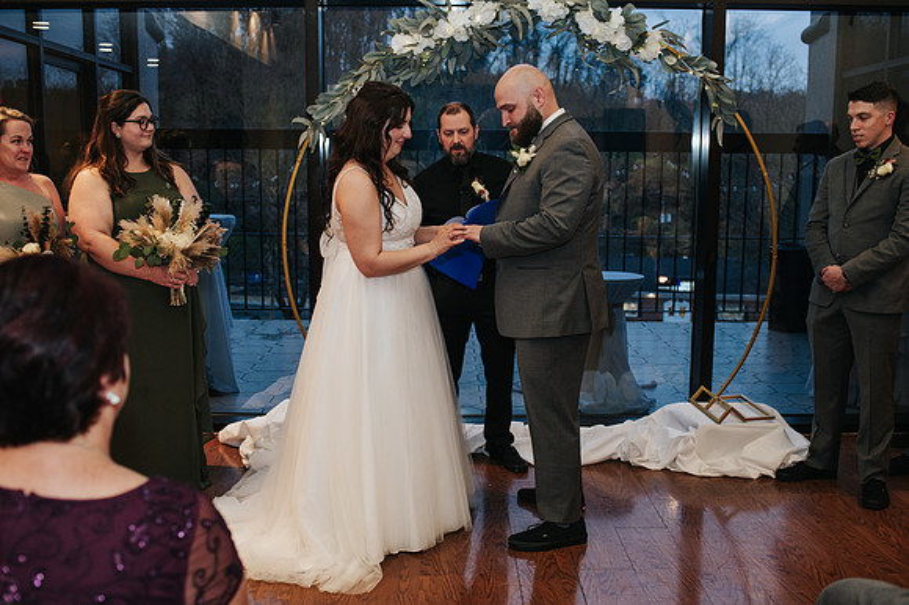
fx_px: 922
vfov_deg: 36.3
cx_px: 452
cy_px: 302
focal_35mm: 37
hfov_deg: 52.5
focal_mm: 35
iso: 800
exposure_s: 1/200
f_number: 3.2
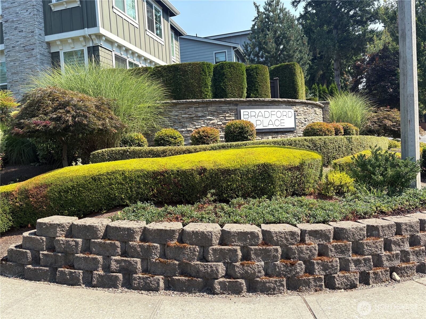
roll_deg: +3.3
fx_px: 320
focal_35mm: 26
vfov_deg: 53.1
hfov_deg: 67.3
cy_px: 160
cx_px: 213
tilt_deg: +0.5
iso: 50
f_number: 1.6
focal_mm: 5.96
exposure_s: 1/1364
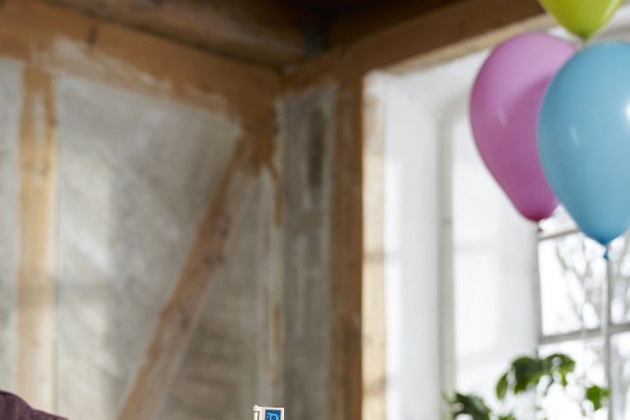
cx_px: 218
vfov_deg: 14.4
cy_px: 517
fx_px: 1610
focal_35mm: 92
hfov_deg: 22.1
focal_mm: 34
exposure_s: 1/50
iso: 200
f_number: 4
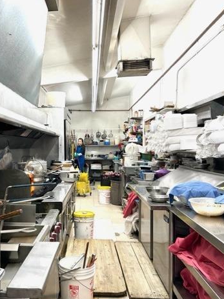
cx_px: 77
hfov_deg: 39.3
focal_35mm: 36
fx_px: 310
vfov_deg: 51.3
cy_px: 160
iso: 100
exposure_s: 1/120
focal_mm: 5.7
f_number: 1.5
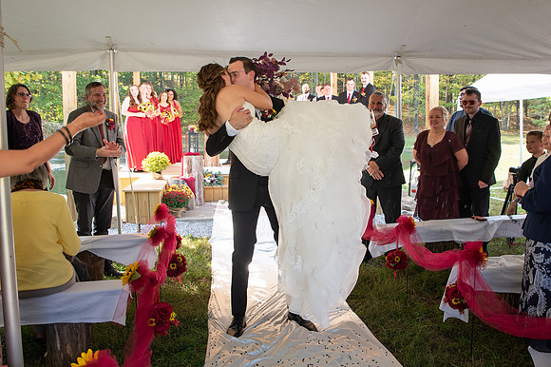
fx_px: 485
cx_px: 296
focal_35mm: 32
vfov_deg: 41.4
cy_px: 167
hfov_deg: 59.1
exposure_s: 1/160
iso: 250
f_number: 4
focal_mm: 24
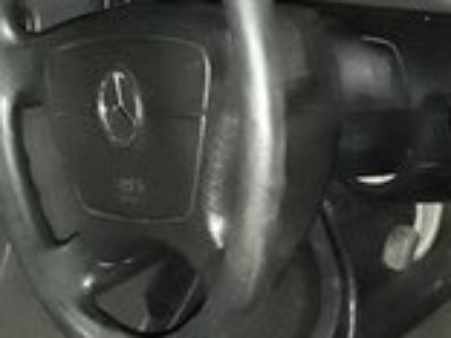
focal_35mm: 114
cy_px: 484
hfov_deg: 16.9
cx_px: 460
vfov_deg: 12.4
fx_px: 1485
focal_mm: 3.6
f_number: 1.9
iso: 800
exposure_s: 1/17
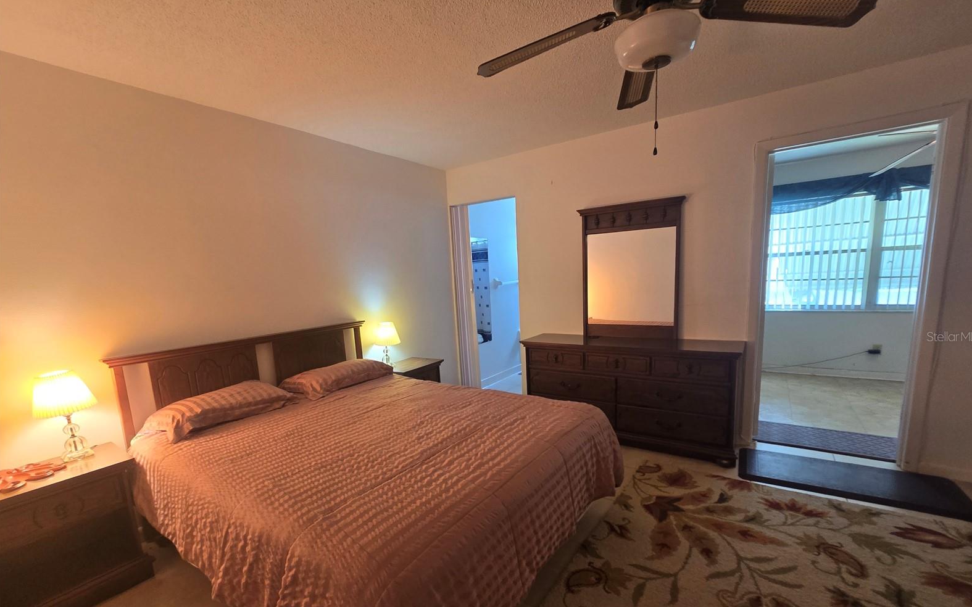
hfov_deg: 105.3
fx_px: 371
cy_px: 336
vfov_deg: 78.4
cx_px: 491
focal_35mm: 14
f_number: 2.2
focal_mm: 2.2
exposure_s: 1/60
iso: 160
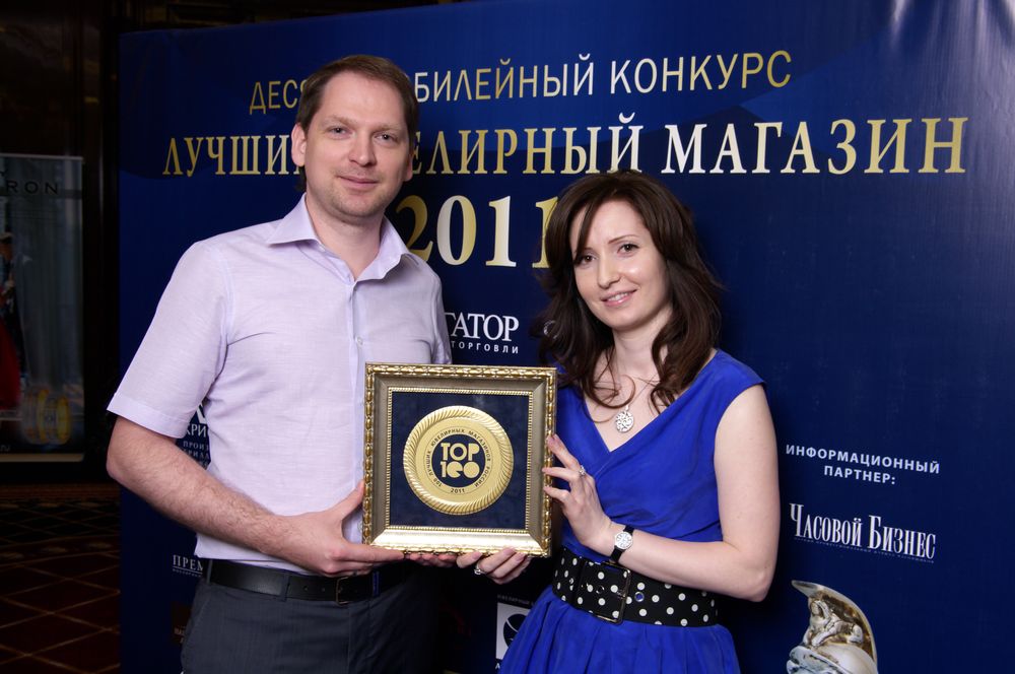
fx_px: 1183
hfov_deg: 46.5
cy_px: 337
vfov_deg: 31.8
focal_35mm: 42
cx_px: 508
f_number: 8
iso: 200
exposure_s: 1/60
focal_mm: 28
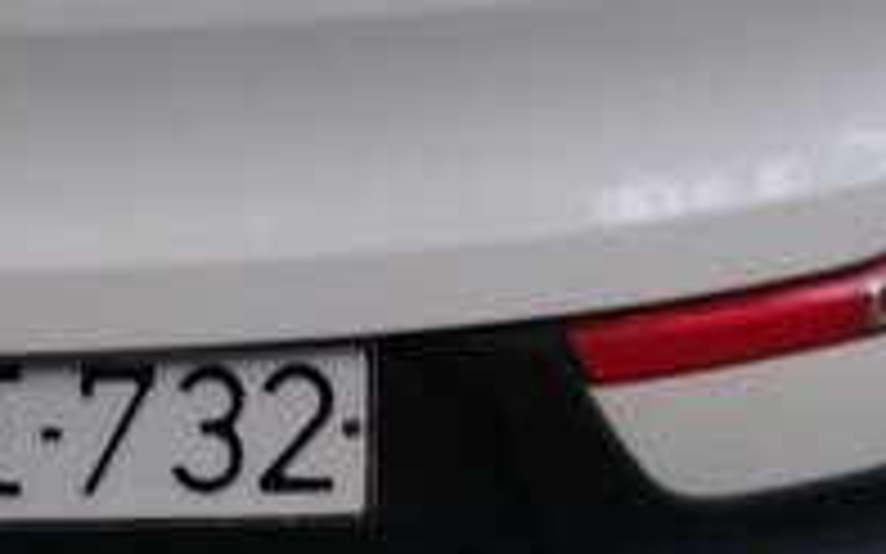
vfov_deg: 11.6
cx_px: -144
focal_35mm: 110
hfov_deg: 18.1
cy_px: -182
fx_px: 2655
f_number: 2.2
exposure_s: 1/40
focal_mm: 3.3
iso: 64
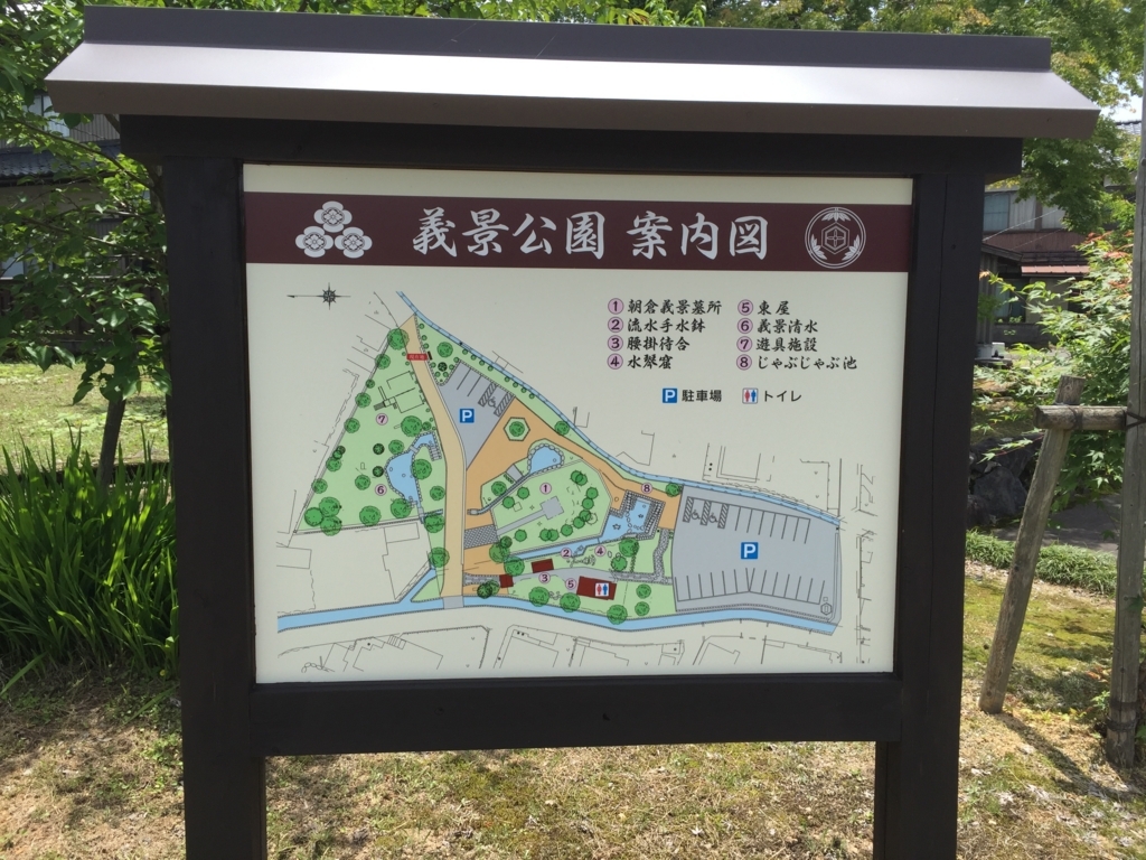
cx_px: 573
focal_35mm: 29
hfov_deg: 61.7
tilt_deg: -6.6
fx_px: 960
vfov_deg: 48.2
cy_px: 430
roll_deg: -1.8
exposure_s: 1/942
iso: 32
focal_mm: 4.15
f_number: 2.2
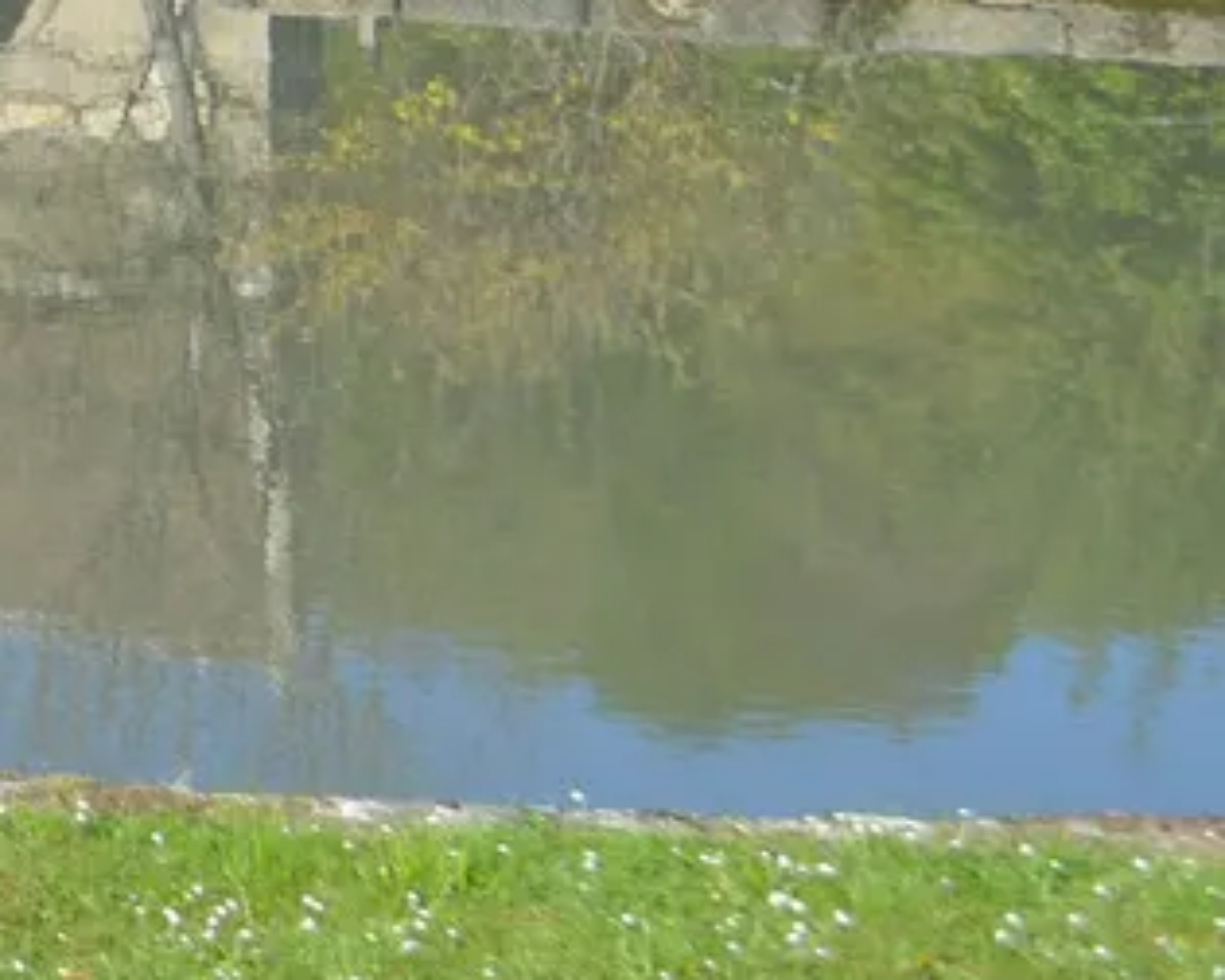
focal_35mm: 126
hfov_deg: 13.5
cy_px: -612
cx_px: -1058
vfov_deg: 11.6
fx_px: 4568
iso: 100
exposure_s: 1/250
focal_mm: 22
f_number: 8
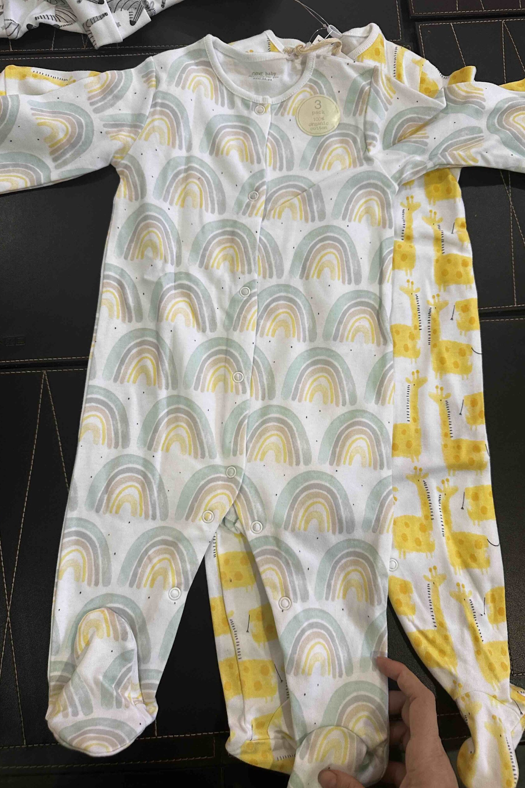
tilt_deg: -78.9
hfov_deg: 51.3
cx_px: 264
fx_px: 547
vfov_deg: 71.5
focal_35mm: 25
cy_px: 394
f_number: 1.78
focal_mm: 6.86
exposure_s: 1/50
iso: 200
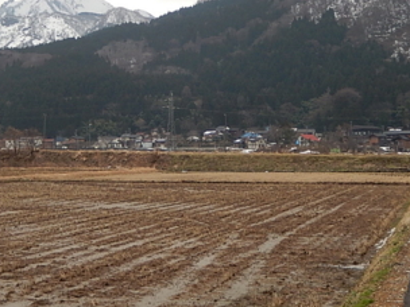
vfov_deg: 18.0
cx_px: 163
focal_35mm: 81
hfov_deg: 24.1
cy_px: 36
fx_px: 959
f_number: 4.2
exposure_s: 1/400
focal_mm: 7.3
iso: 125
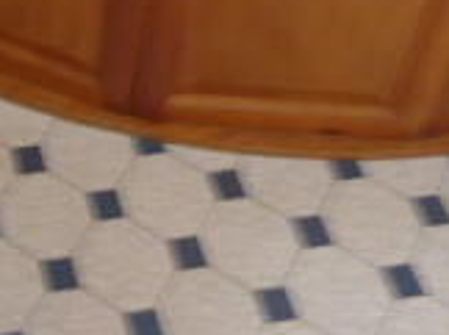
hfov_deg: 20.5
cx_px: -82
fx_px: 1166
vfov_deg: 14.5
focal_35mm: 90
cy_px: -253
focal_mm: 4.1
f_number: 3.3
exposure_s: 1/13
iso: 100
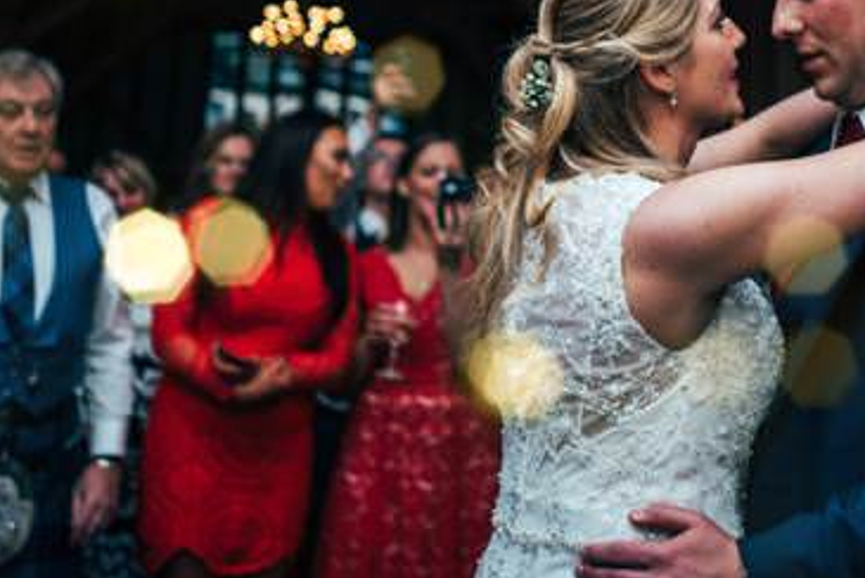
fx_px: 1731
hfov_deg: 27.6
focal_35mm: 72
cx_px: 656
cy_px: 41
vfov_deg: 18.6
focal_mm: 35
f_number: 2
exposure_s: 1/200
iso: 80
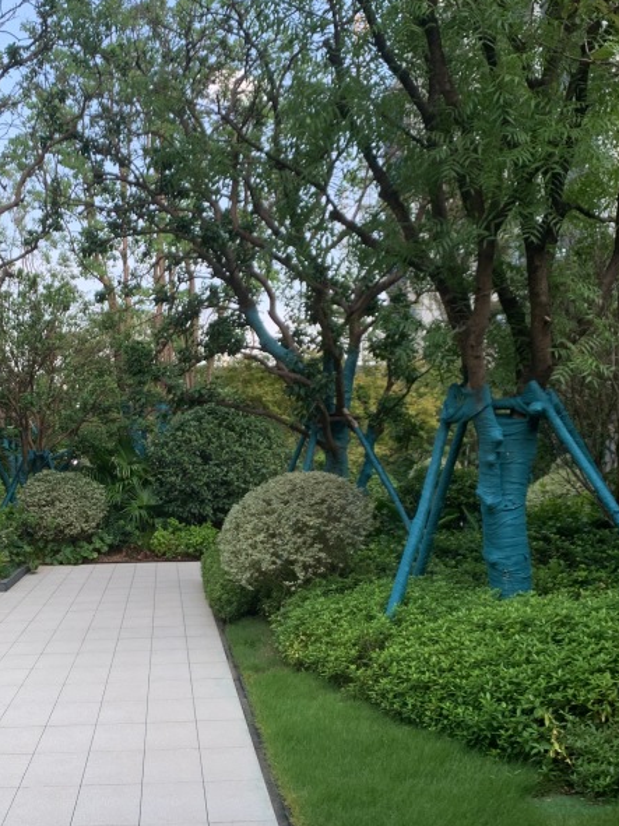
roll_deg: -1.6
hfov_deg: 32.5
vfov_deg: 43.0
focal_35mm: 44
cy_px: 411
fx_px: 1049
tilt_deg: +3.1
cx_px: 198
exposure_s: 1/316
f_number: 1.8
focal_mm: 4.25
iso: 25
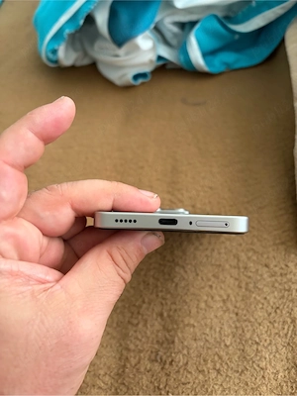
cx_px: 148
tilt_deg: -50.0
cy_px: 198
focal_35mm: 26
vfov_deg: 67.3
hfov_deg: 53.1
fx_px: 297
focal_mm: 5.96
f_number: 1.6
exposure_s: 1/60
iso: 400
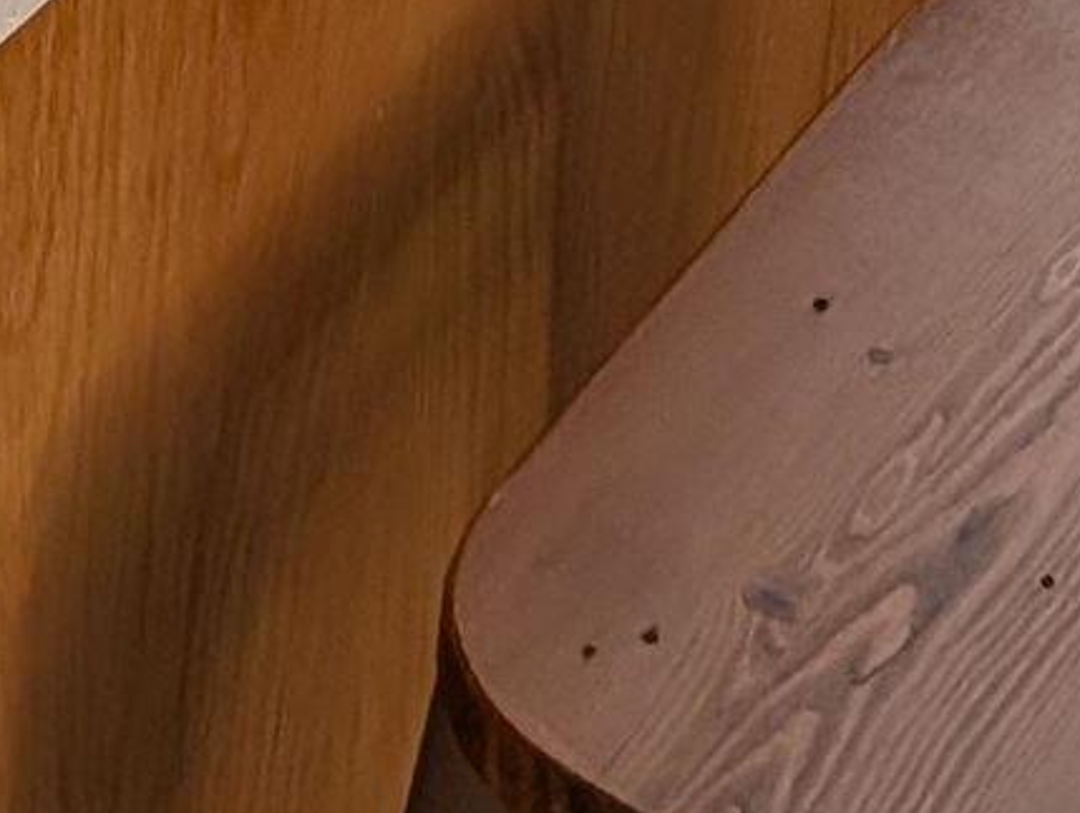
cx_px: -209
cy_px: -1702
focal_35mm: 171
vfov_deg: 7.5
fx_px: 5343
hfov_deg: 11.3
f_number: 1.68
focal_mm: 6.9
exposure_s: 1/133
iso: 20
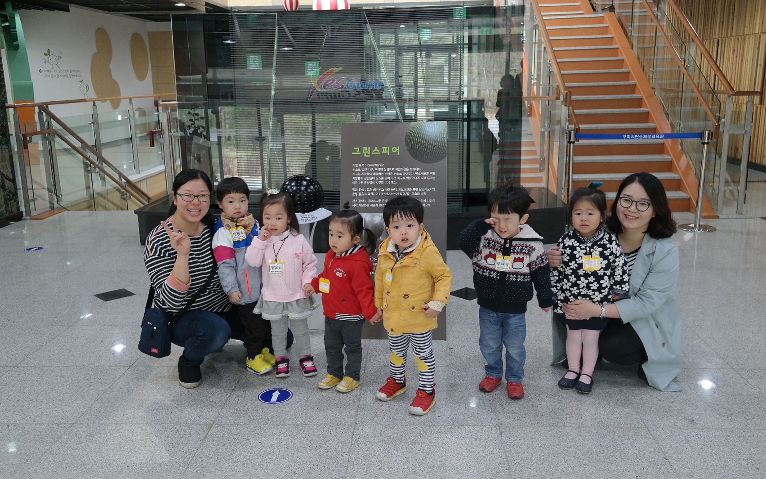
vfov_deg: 40.6
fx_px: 647
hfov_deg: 61.2
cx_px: 387
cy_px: 234
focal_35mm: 31
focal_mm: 20
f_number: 3.5
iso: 400
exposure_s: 1/40
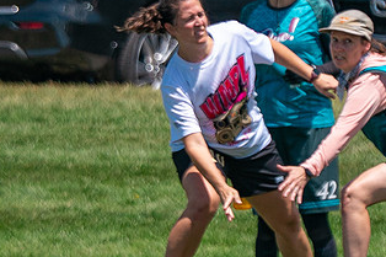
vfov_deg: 1.4
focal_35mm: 1011
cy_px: 120
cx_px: 289
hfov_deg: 2.0
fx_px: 10834
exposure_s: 1/4000
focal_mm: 200
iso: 200
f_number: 2.8
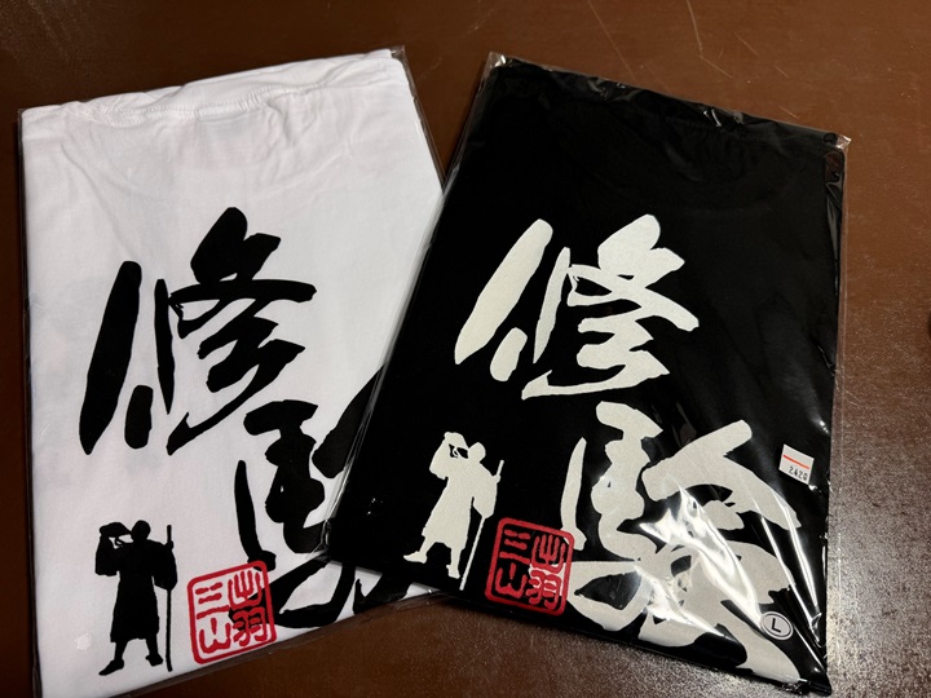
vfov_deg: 56.8
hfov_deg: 71.6
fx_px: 645
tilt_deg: -64.2
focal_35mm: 24
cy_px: 349
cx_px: 466
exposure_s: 1/100
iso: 100
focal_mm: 6.76
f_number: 1.78
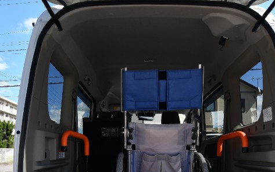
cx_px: 139
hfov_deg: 61.2
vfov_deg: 38.5
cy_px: 147
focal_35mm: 31
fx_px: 232
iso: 160
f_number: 8
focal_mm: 12
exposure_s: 1/250
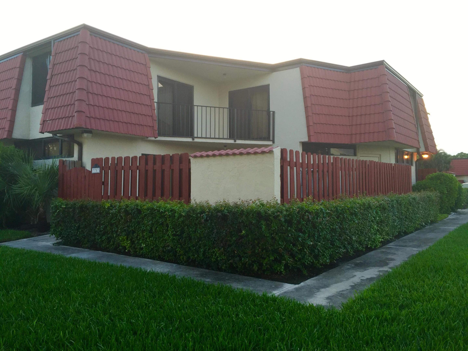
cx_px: 234
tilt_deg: +2.5
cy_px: 176
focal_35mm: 29
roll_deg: -0.1
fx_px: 392
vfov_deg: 48.2
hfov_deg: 61.7
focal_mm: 4.15
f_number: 2.2
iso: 50
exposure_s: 1/120
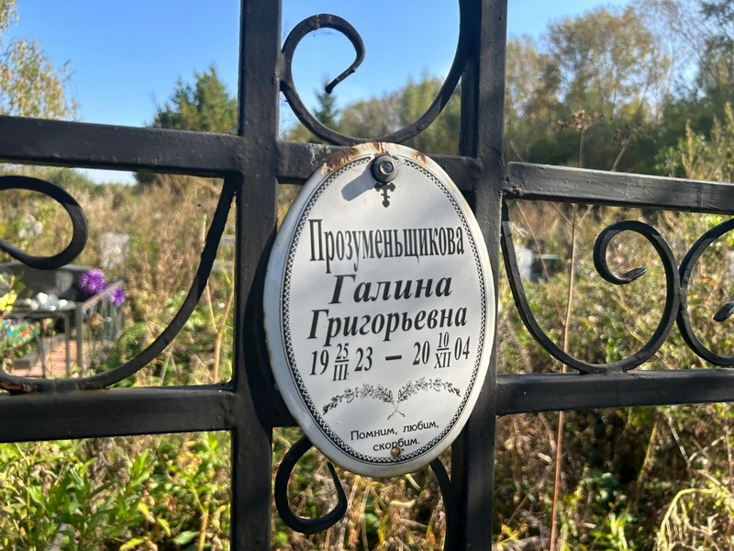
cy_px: 276
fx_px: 551
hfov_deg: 67.3
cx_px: 367
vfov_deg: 53.1
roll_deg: -2.2
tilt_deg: -17.7
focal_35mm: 26
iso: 50
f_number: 1.5
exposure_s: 1/1412
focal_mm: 5.7
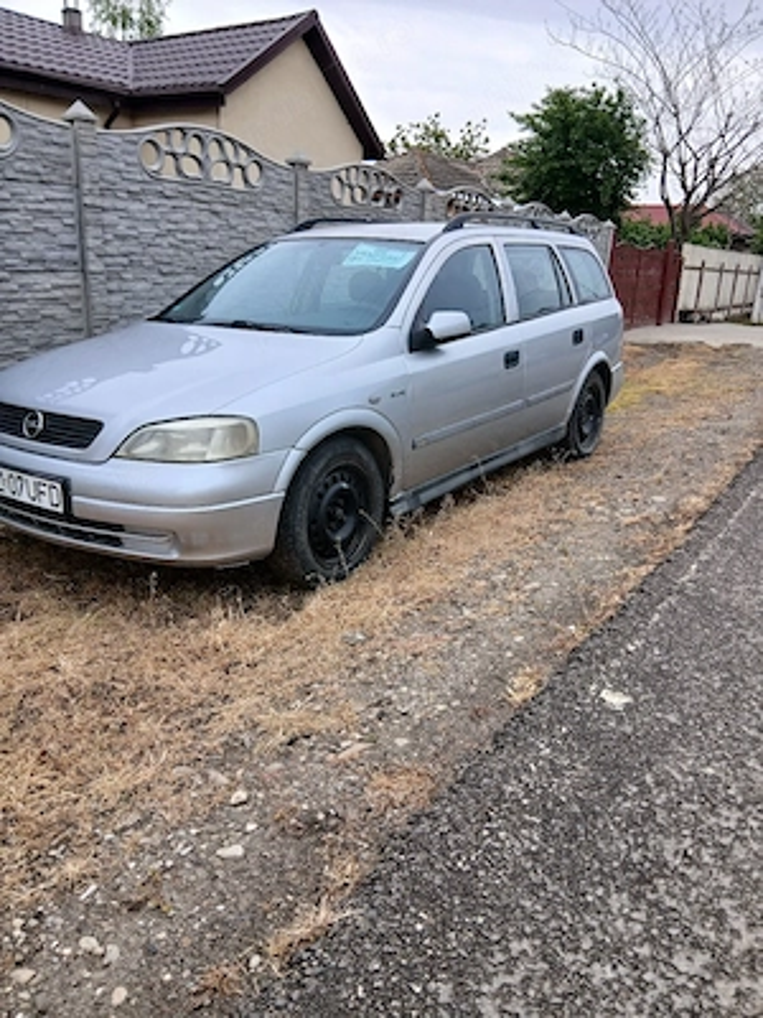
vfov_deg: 67.3
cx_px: 382
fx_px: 764
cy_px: 509
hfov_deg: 53.1
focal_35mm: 26
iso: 20
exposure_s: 1/238
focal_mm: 3.98
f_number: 1.8
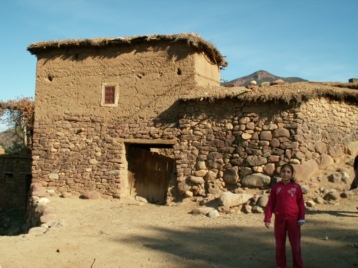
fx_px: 362
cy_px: 134
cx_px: 179
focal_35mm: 35
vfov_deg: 40.7
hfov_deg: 52.6
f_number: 3.5
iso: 50
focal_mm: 5.86
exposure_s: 1/400
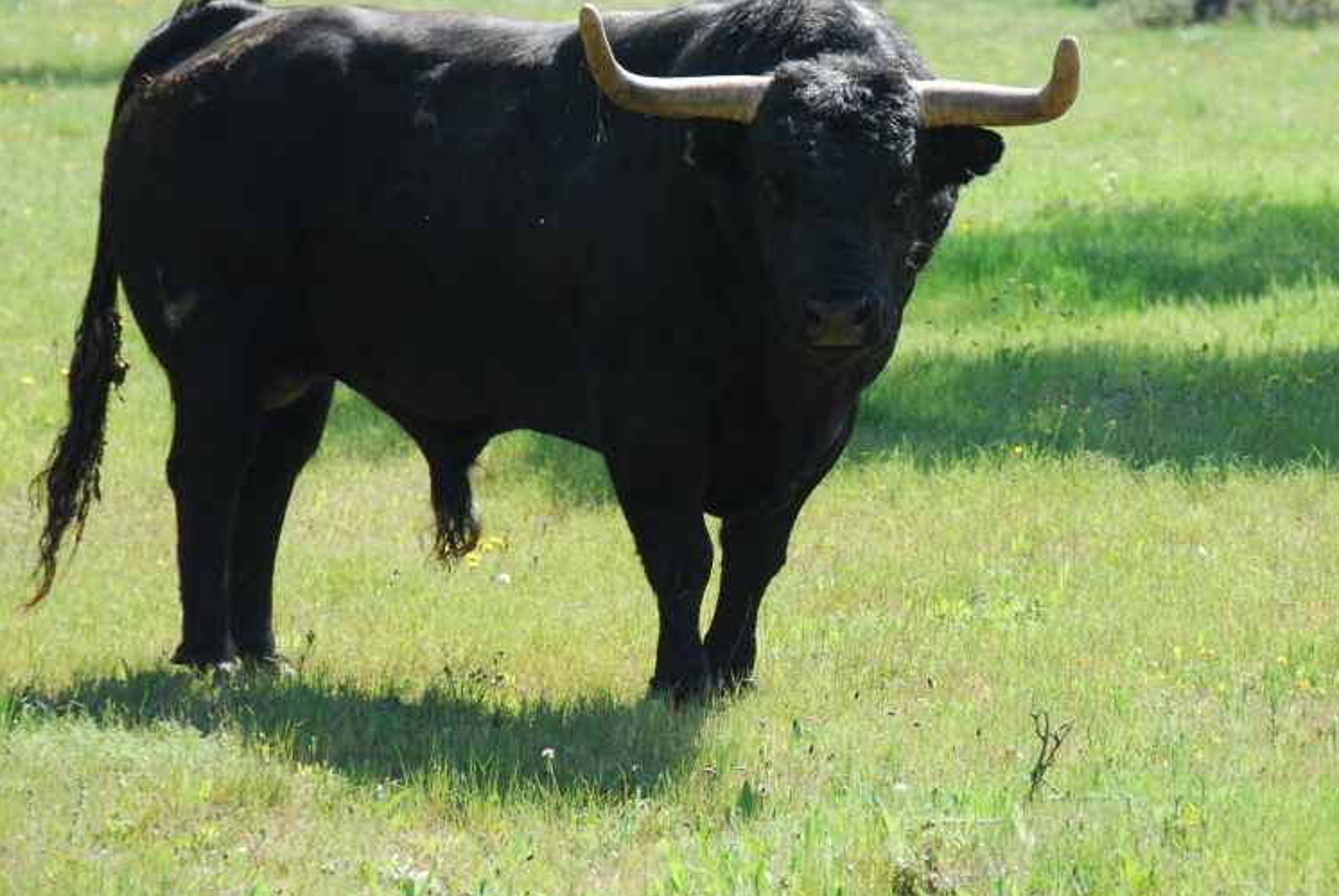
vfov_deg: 5.6
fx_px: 9196
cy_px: 383
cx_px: 802
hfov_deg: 8.3
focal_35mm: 247
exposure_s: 1/250
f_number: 5.3
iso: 250
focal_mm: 120
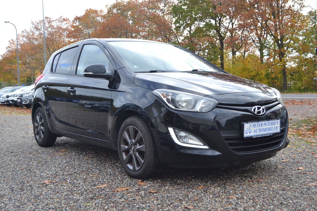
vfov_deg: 34.2
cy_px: 106
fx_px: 343
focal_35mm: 39
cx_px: 158
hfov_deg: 49.6
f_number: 5.6
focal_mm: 26
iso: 125
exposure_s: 1/125
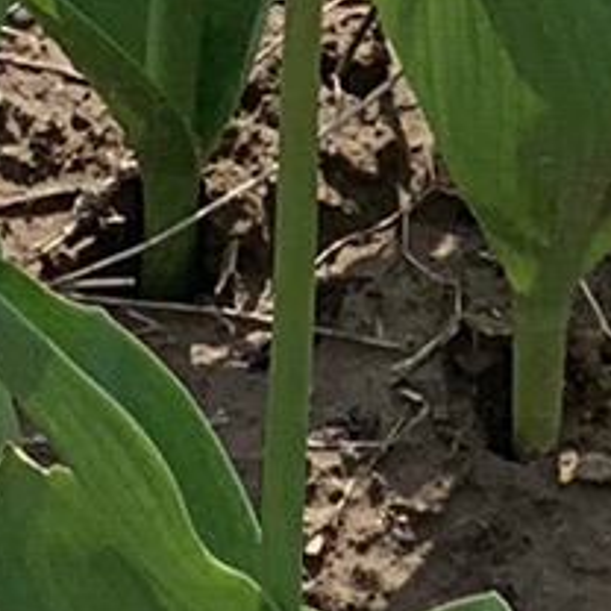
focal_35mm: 441
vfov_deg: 3.8
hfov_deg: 3.9
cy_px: -1513
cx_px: -1154
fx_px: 8807
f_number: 2.4
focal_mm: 6
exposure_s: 1/1043
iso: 16
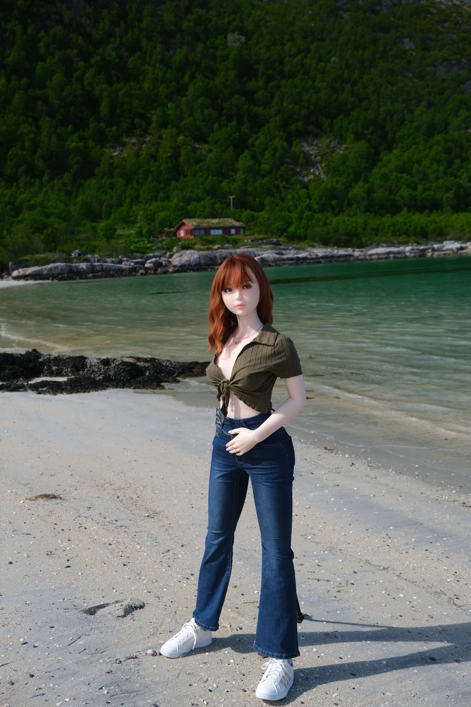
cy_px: 354
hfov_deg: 33.4
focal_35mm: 40
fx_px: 785
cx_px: 236
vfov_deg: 48.5
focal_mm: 26.5
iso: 200
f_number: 4
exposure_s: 1/400
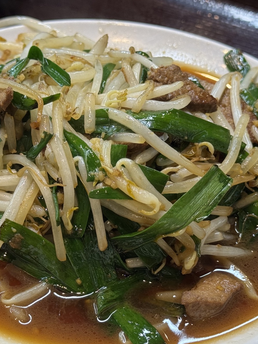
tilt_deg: -42.4
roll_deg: -2.4
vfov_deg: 24.1
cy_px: 177
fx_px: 805
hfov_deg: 18.2
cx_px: 102
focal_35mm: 81
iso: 80
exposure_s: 1/100
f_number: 1.78
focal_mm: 6.76
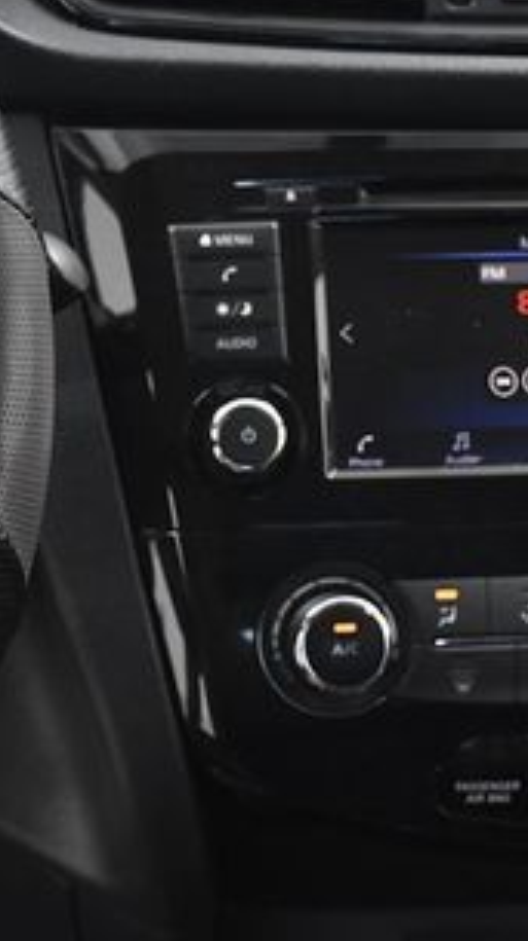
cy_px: 418
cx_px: 188
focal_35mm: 88
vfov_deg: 24.2
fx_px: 2196
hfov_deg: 13.7
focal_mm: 27
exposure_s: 1/320
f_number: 4
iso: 2500
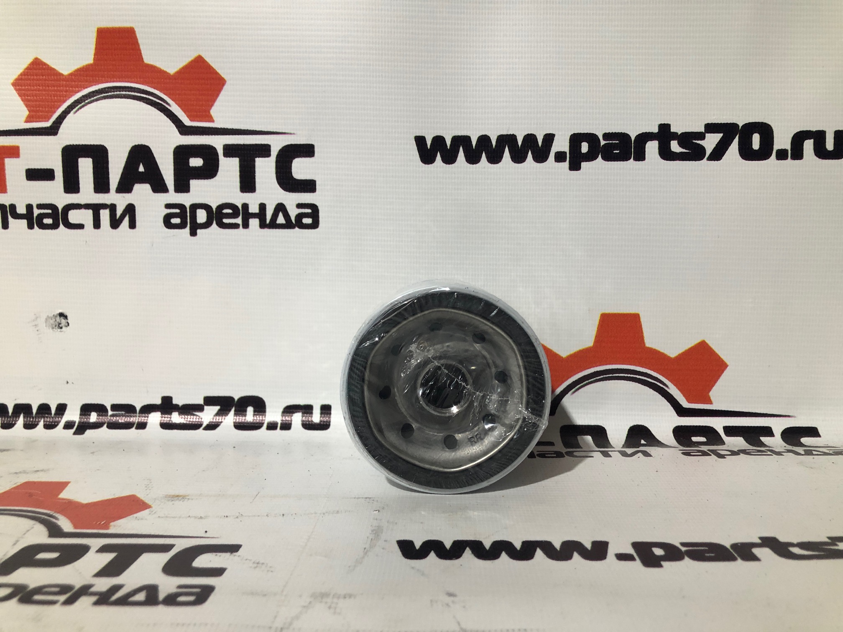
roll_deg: -0.3
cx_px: 422
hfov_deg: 63.4
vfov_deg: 49.7
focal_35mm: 28
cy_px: 316
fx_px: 682
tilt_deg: -5.2
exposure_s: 1/20
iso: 40
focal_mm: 3.99
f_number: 1.8
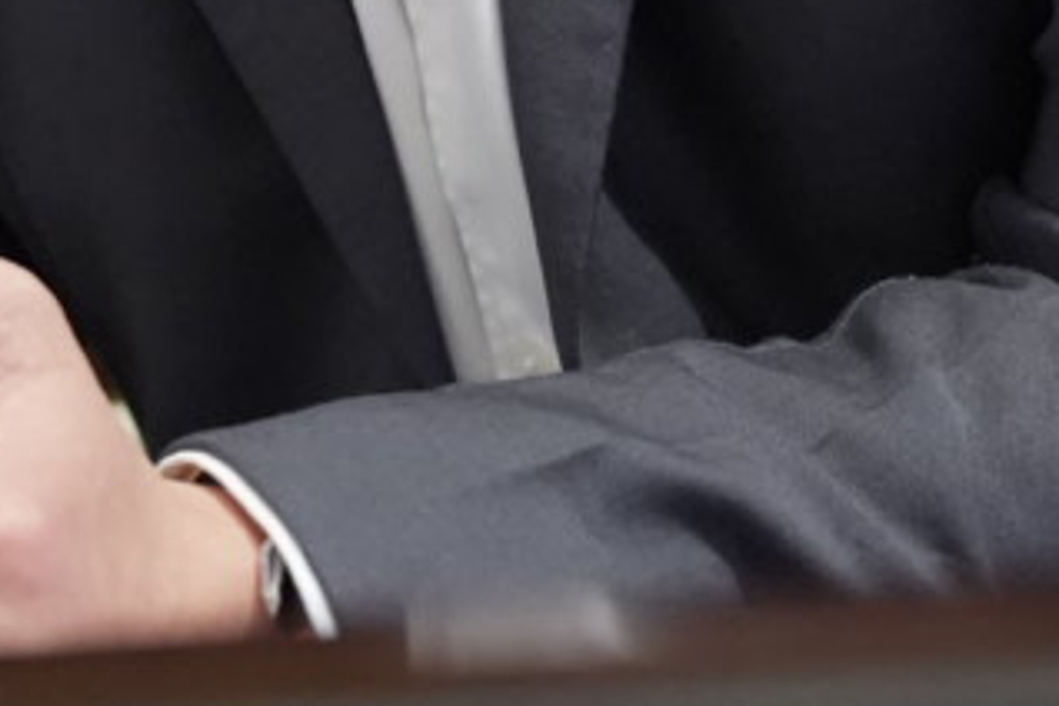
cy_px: -939
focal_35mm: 245
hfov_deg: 8.3
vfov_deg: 5.4
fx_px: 7207
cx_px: -77
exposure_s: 1/250
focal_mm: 48.2
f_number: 2.8
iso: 5000
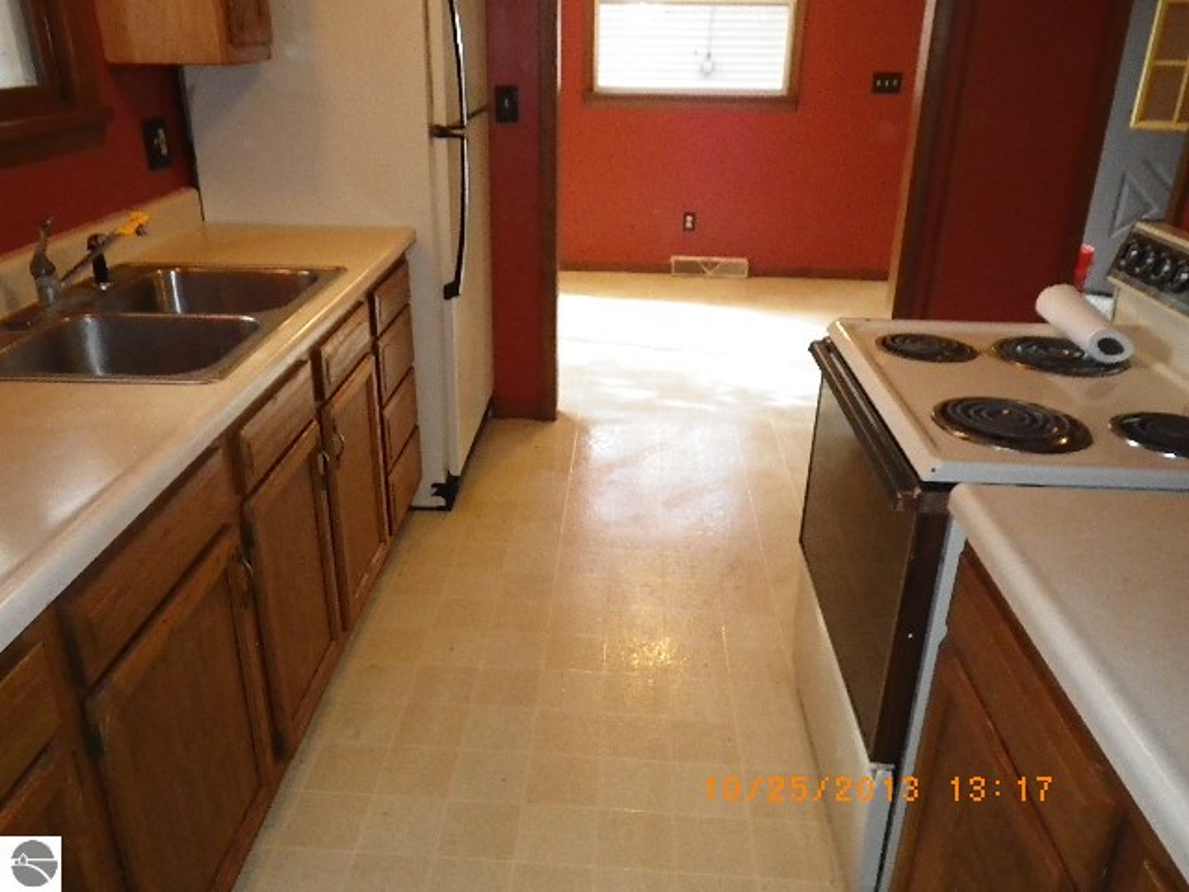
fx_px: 962
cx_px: 594
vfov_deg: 49.7
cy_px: 446
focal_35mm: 28
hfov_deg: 63.4
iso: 400
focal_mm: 5
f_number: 3.5
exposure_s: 1/50
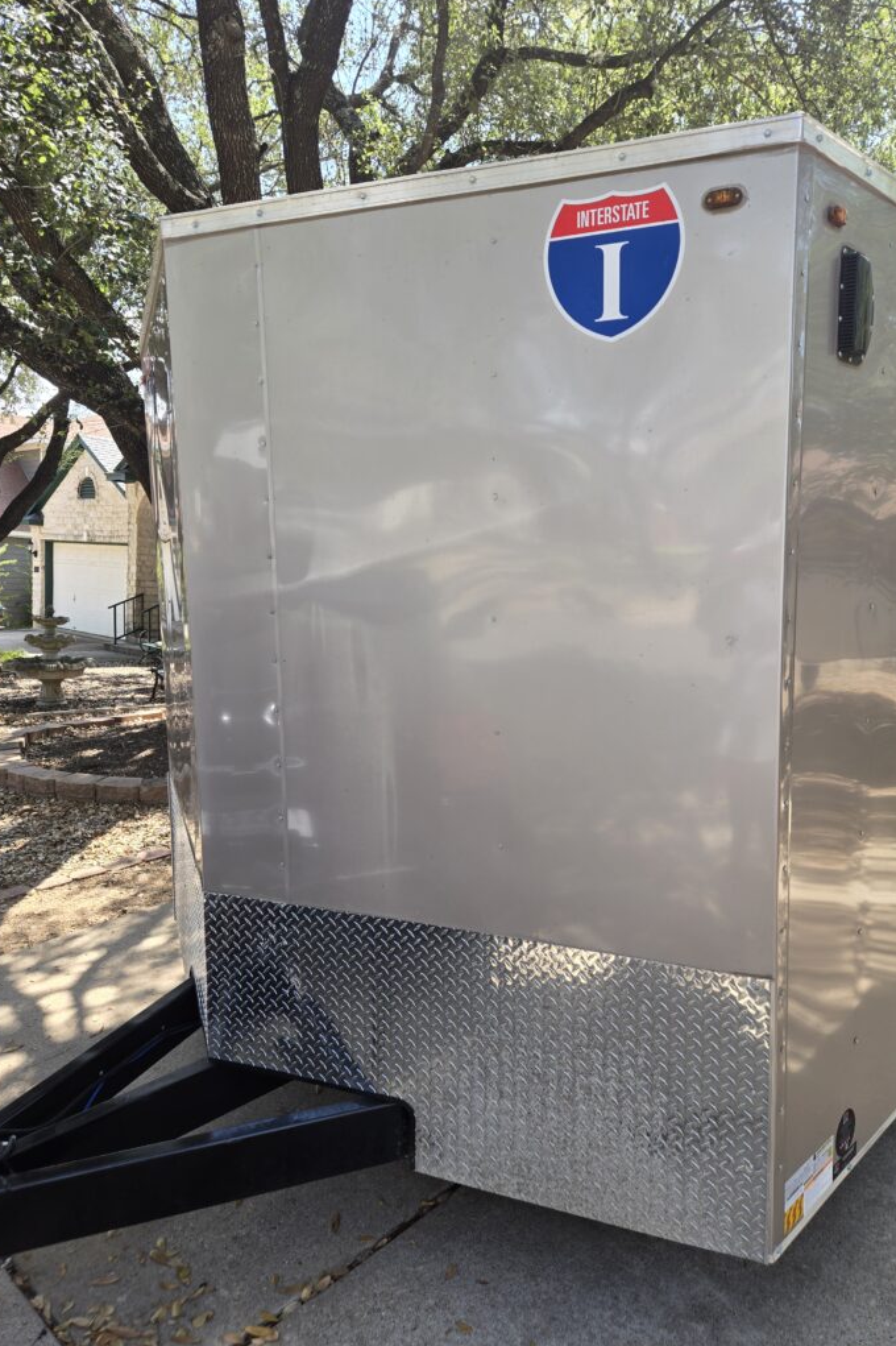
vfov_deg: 73.8
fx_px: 897
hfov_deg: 53.1
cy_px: 672
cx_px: 466
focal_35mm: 24
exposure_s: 1/230
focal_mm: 5.4
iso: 25
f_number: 1.8
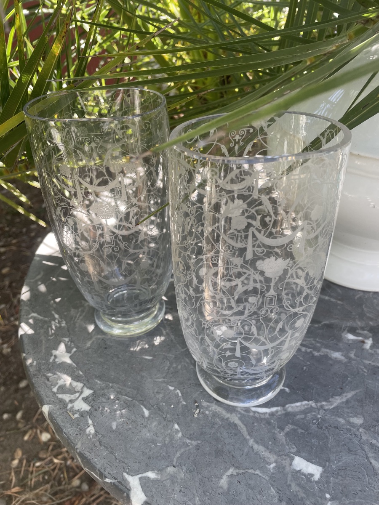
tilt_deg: -37.8
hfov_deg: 53.1
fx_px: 380
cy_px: 252
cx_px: 190
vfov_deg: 67.3
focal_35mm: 26
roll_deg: -0.5
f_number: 1.6
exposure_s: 1/191
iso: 32
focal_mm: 4.2
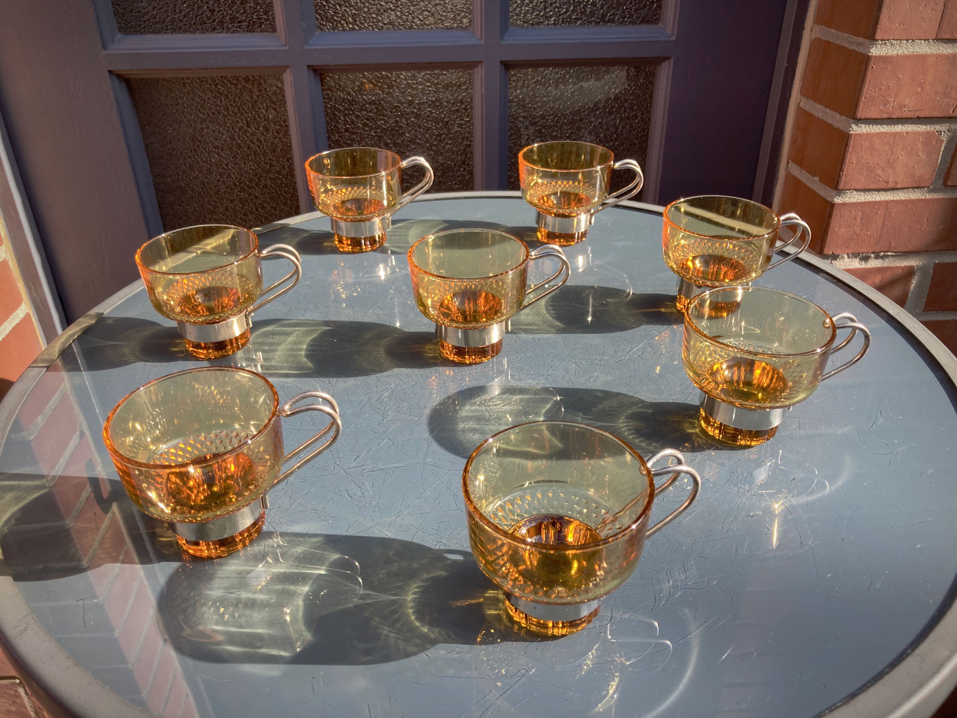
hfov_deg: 63.4
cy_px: 359
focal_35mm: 28
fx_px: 774
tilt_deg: -31.1
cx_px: 478
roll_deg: +0.6
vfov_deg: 49.7
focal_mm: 3.99
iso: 20
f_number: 1.8
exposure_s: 1/308
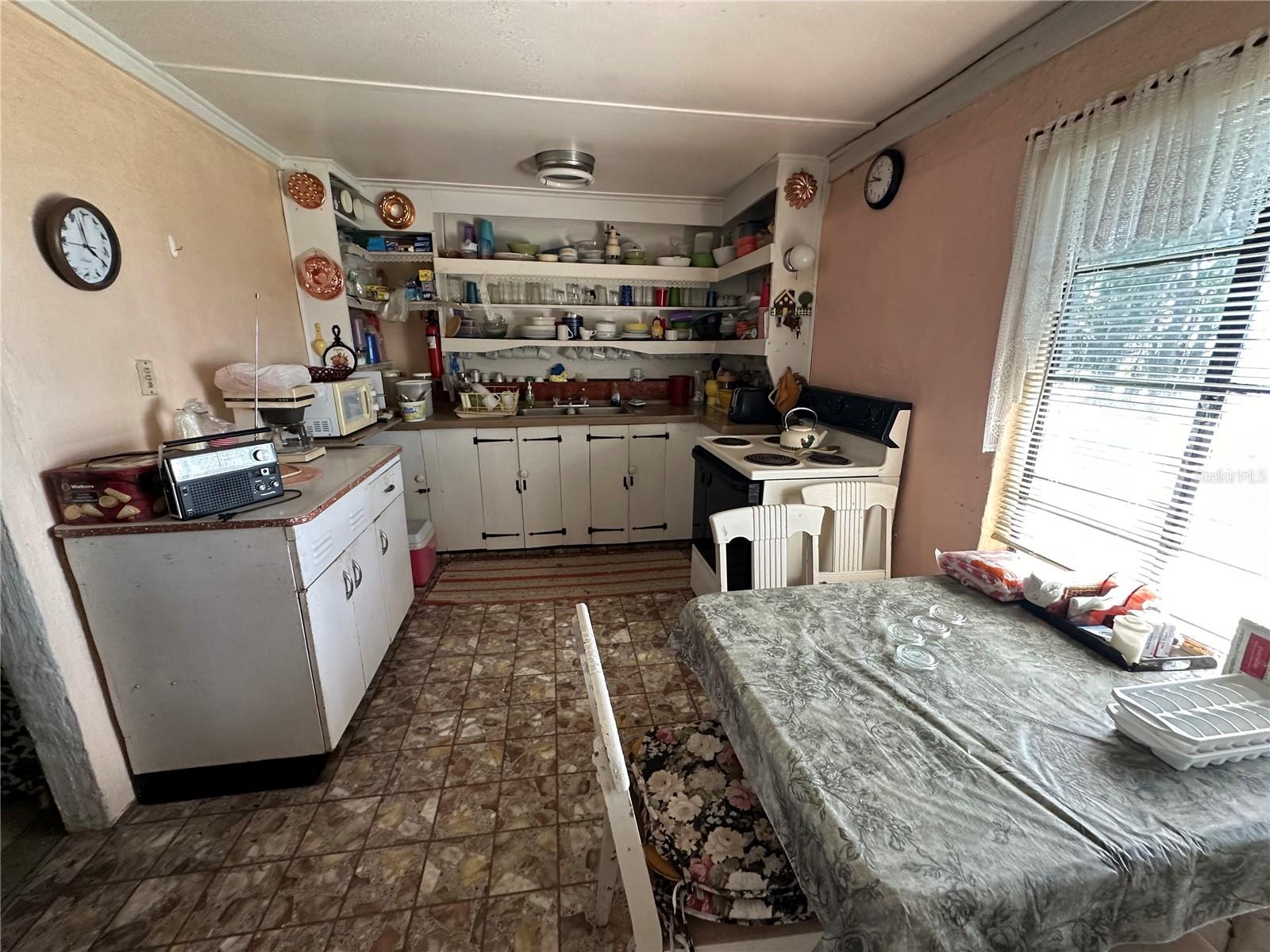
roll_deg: +0.3
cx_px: 635
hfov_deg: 102.1
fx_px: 514
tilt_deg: -15.0
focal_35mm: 14
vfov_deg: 85.7
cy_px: 476
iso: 250
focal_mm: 2.22
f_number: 2.2
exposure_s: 1/99
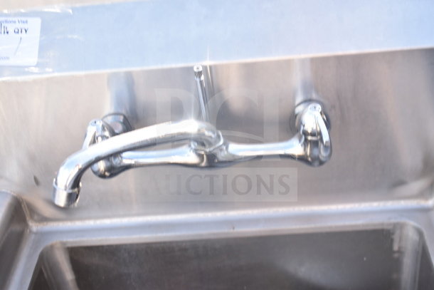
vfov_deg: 25.8
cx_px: 217
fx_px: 633
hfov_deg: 37.8
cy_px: 145
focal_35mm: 52
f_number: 5
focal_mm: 35
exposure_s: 1/100
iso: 200
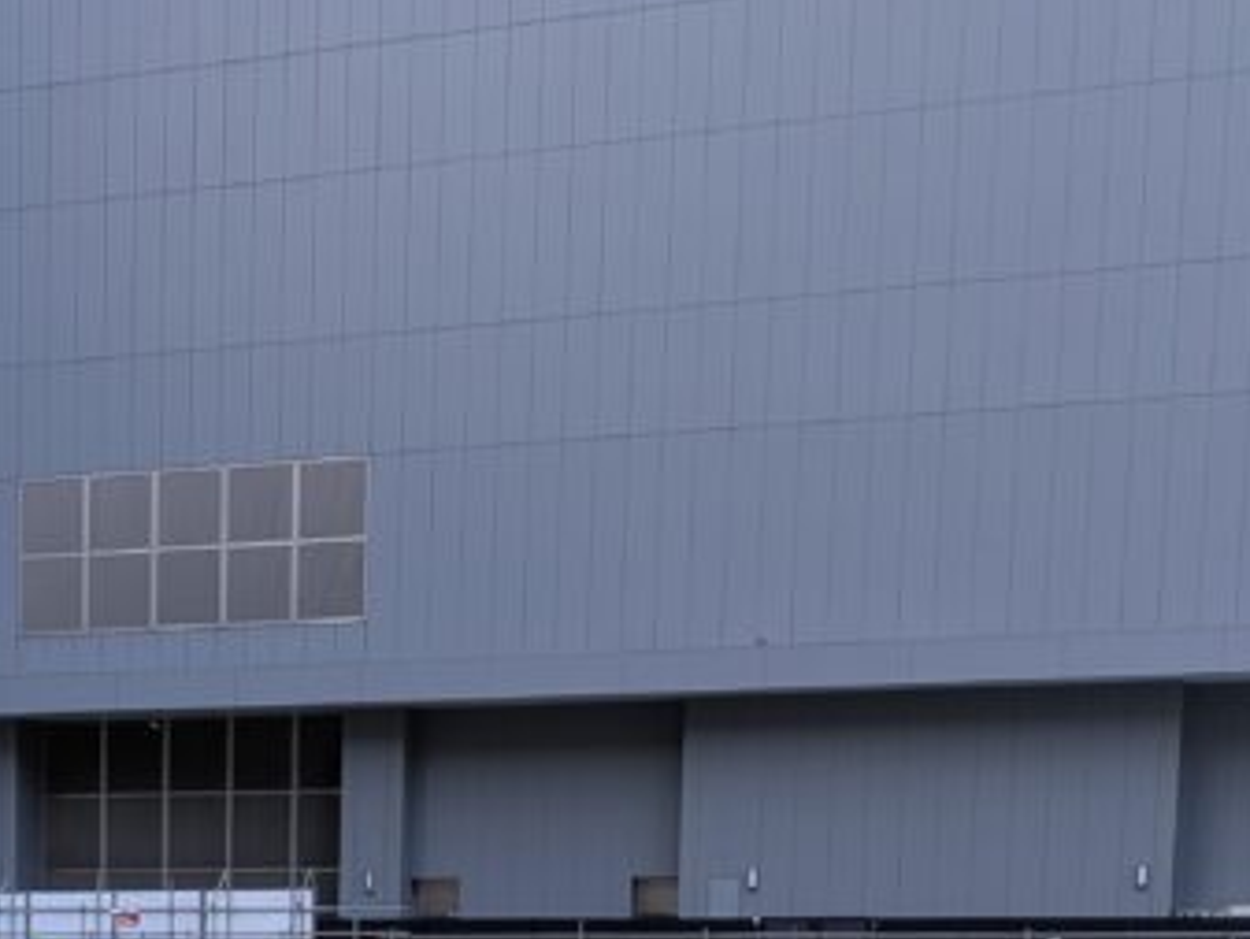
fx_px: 2745
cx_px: -93
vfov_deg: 18.3
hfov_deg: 24.1
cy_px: 1156
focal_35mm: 76
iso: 81
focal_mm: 5.43
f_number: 1.89
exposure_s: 1/100
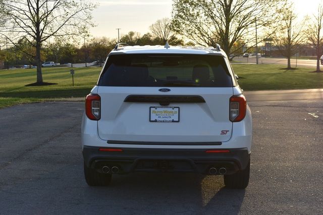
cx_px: 162
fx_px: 538
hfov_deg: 33.4
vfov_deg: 22.6
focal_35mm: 60
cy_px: 108
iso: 180
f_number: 8
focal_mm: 40
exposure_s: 1/250
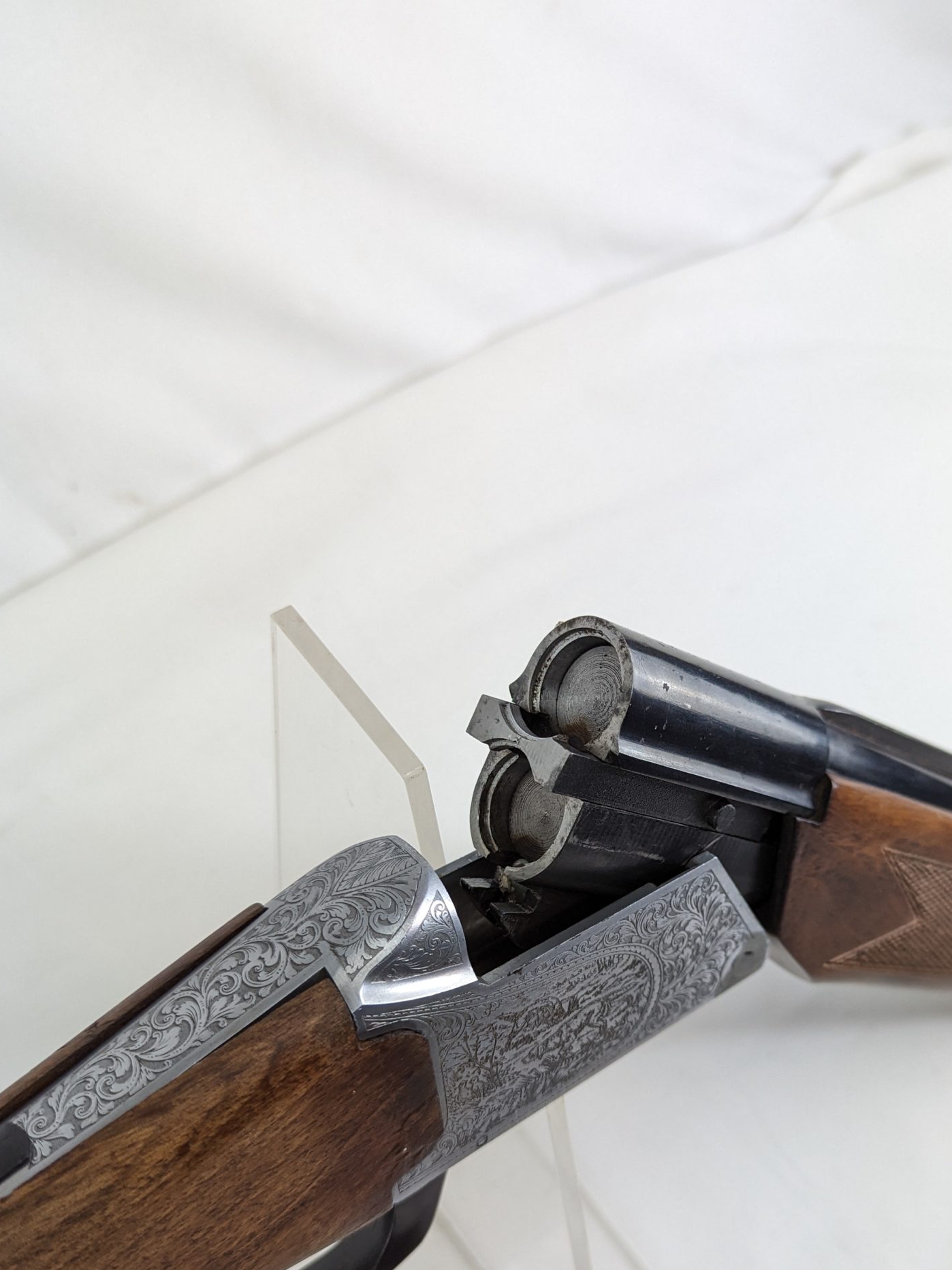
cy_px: 806
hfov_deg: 42.7
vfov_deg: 54.6
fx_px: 1210
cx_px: 586
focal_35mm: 33
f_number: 1.85
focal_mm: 6.81
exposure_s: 1/303
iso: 166
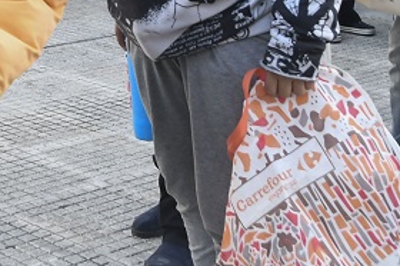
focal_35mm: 103
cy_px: -20
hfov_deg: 19.6
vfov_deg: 13.0
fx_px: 1143
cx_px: 57
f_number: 4
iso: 500
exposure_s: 1/200
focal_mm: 16
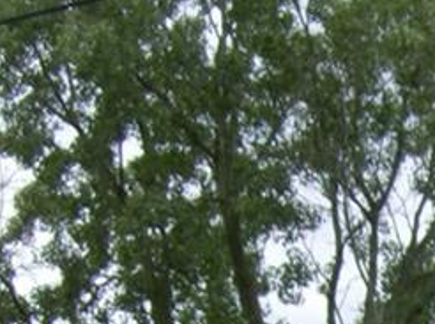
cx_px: 647
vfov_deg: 9.3
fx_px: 1879
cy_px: 614
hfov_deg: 12.6
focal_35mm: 150
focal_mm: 6
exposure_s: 1/291
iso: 100
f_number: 4.7
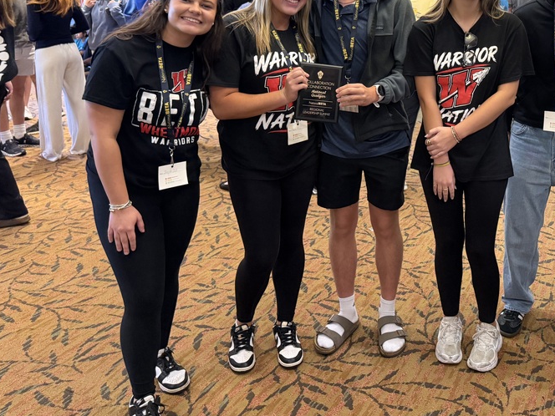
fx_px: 593
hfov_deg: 48.2
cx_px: 418
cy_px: 101
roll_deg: +0.3
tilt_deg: -10.2
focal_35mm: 37
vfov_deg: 37.7
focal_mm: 6.76
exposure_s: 1/60
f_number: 1.78
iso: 640
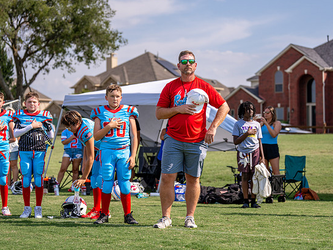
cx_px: 182
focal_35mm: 82
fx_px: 789
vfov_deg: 18.0
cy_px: 121
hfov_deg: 23.8
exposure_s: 1/2000
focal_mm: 70
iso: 100
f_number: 2.8
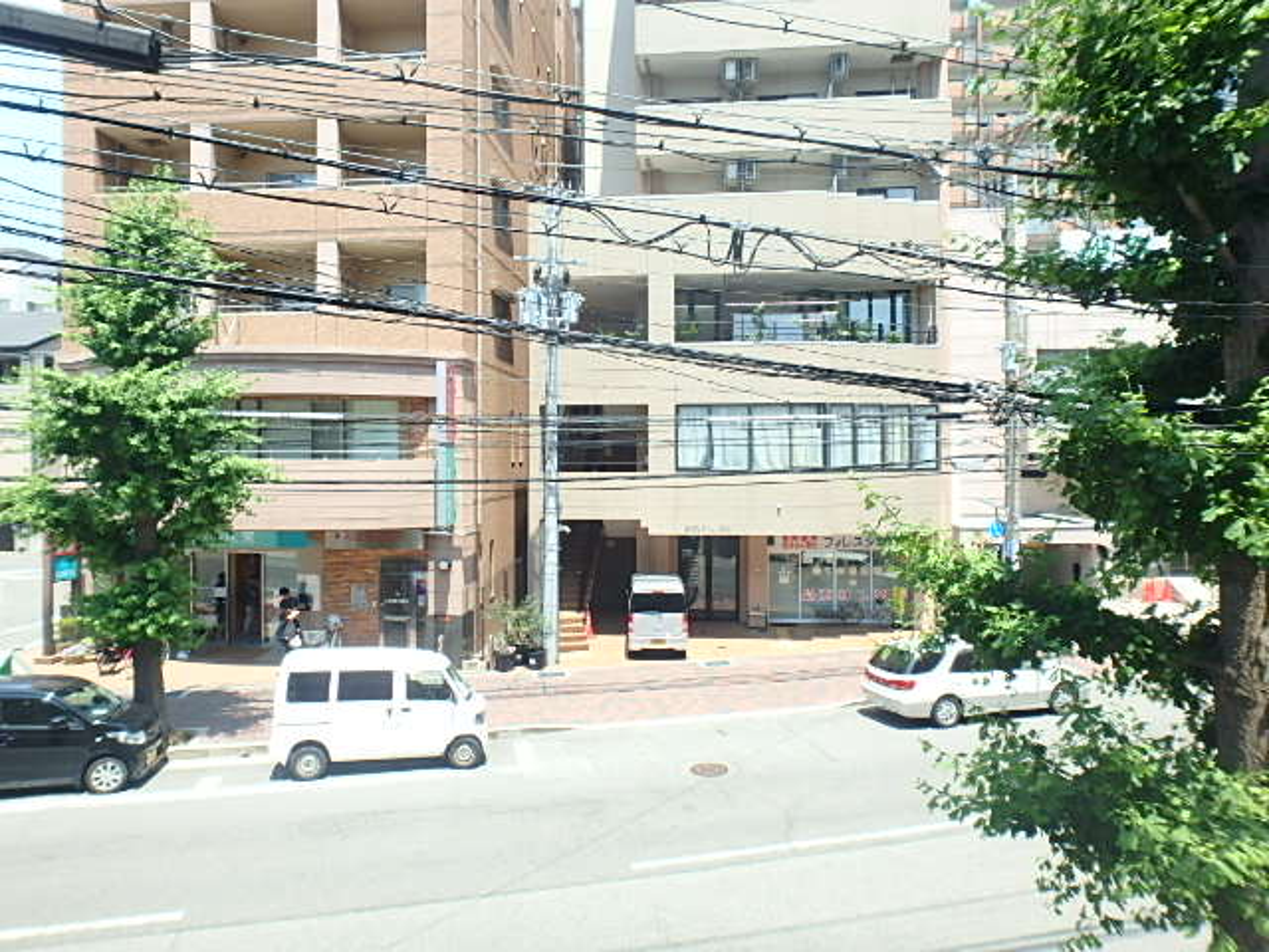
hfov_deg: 79.0
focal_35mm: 21
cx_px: 634
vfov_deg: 63.4
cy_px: 476
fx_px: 770
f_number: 3.5
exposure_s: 1/320
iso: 125
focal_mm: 3.7
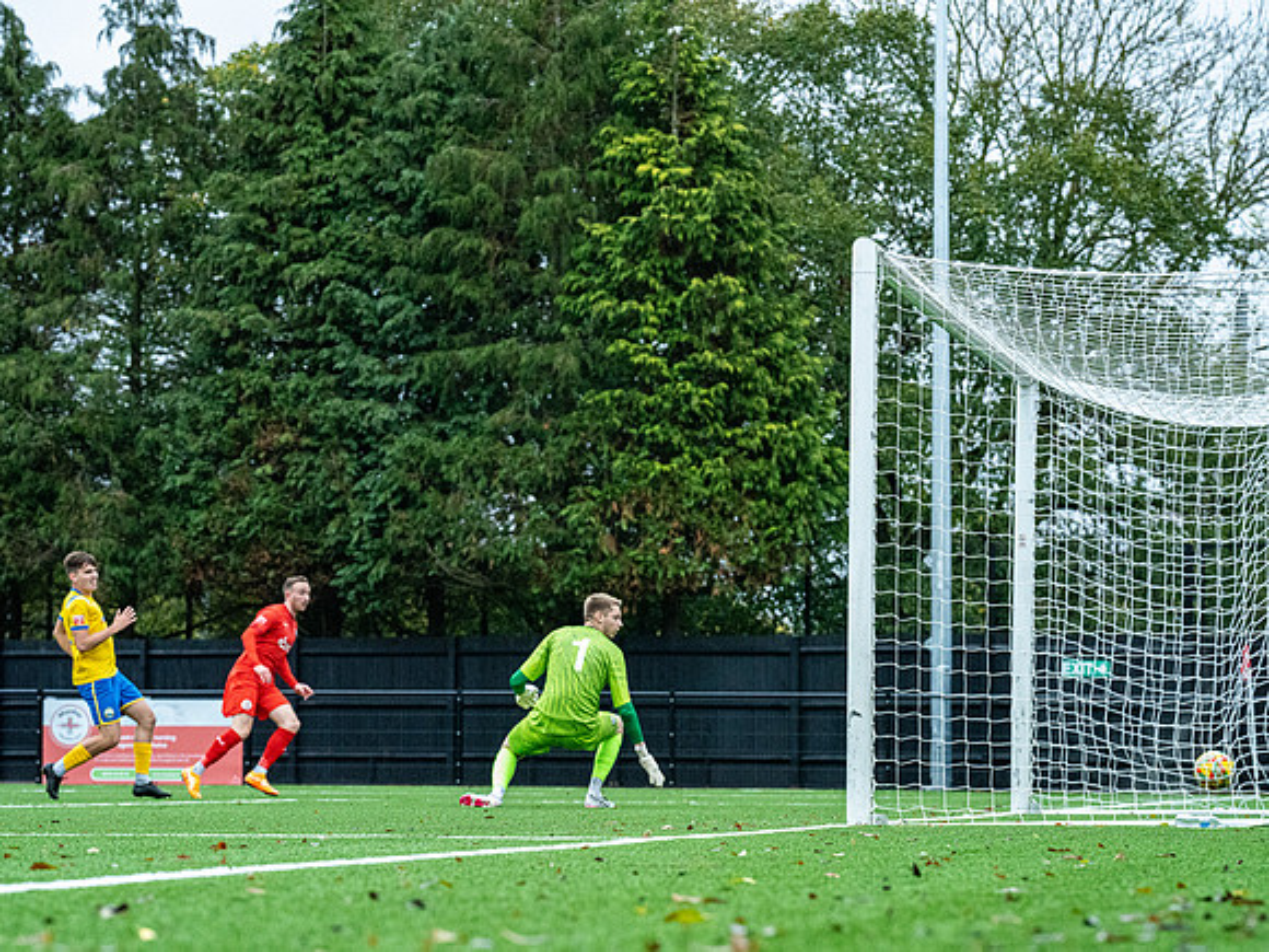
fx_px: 5353
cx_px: 634
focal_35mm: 146
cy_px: 476
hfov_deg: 13.5
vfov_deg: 10.2
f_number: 6.3
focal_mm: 135
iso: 10000
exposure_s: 1/800
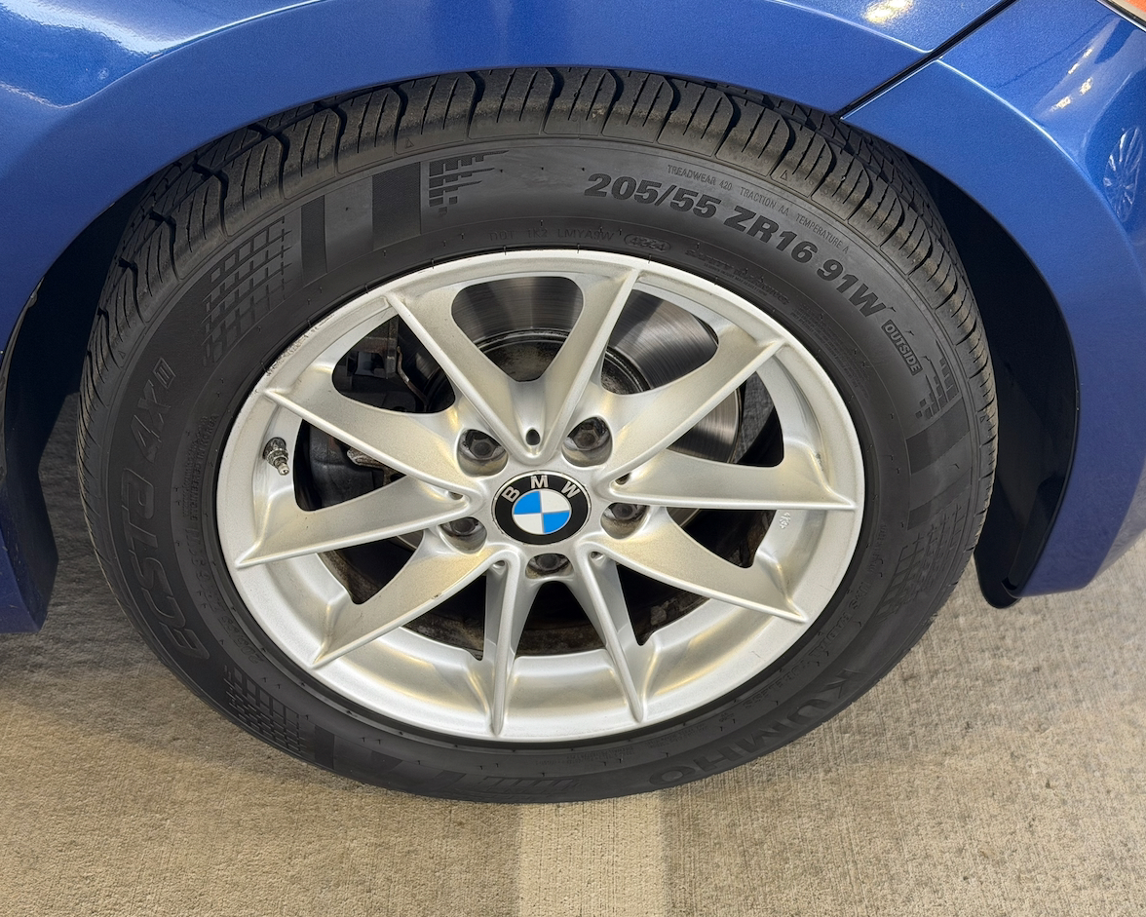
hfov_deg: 36.6
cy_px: 454
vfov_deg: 29.7
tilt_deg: -38.2
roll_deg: -2.7
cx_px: 544
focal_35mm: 51
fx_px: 1730
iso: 125
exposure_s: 1/60
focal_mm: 6.76
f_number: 1.78
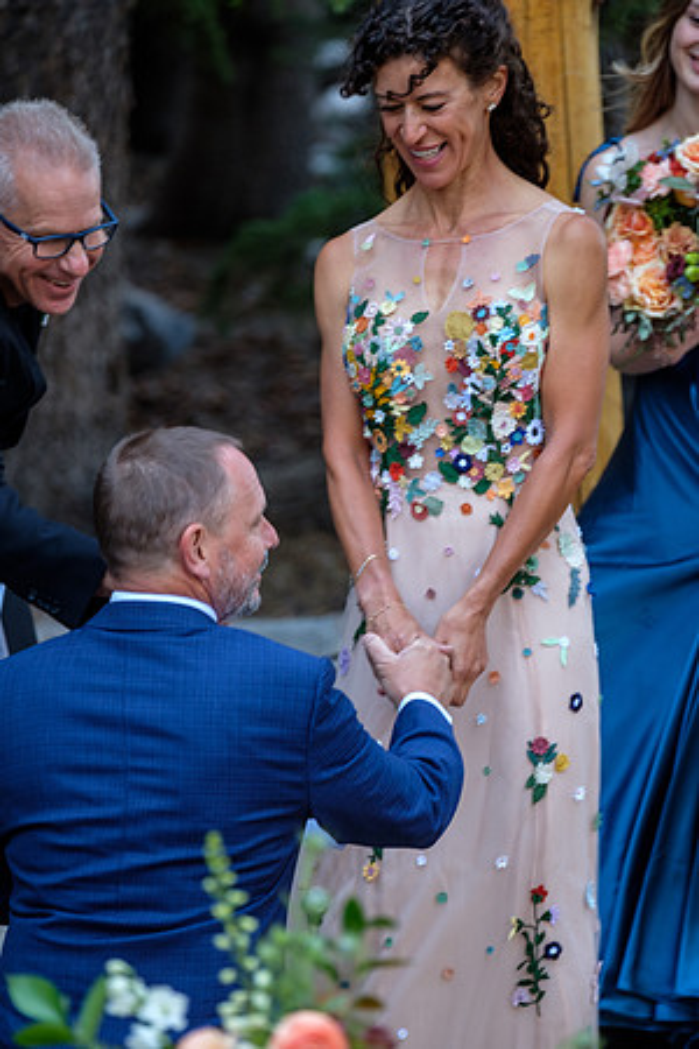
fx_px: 5038
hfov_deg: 7.9
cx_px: 350
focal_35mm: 173
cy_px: 524
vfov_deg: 11.9
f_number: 3.2
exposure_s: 1/100
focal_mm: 115
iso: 640
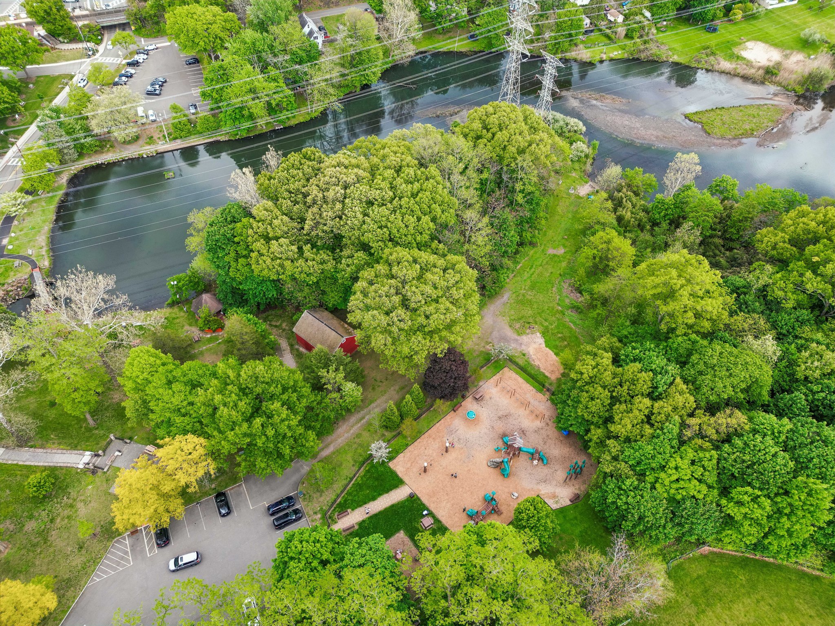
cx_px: 418
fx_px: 579
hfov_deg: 71.6
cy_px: 313
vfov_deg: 56.8
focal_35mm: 24
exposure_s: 1/160
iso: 100
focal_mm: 6.7
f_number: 1.7
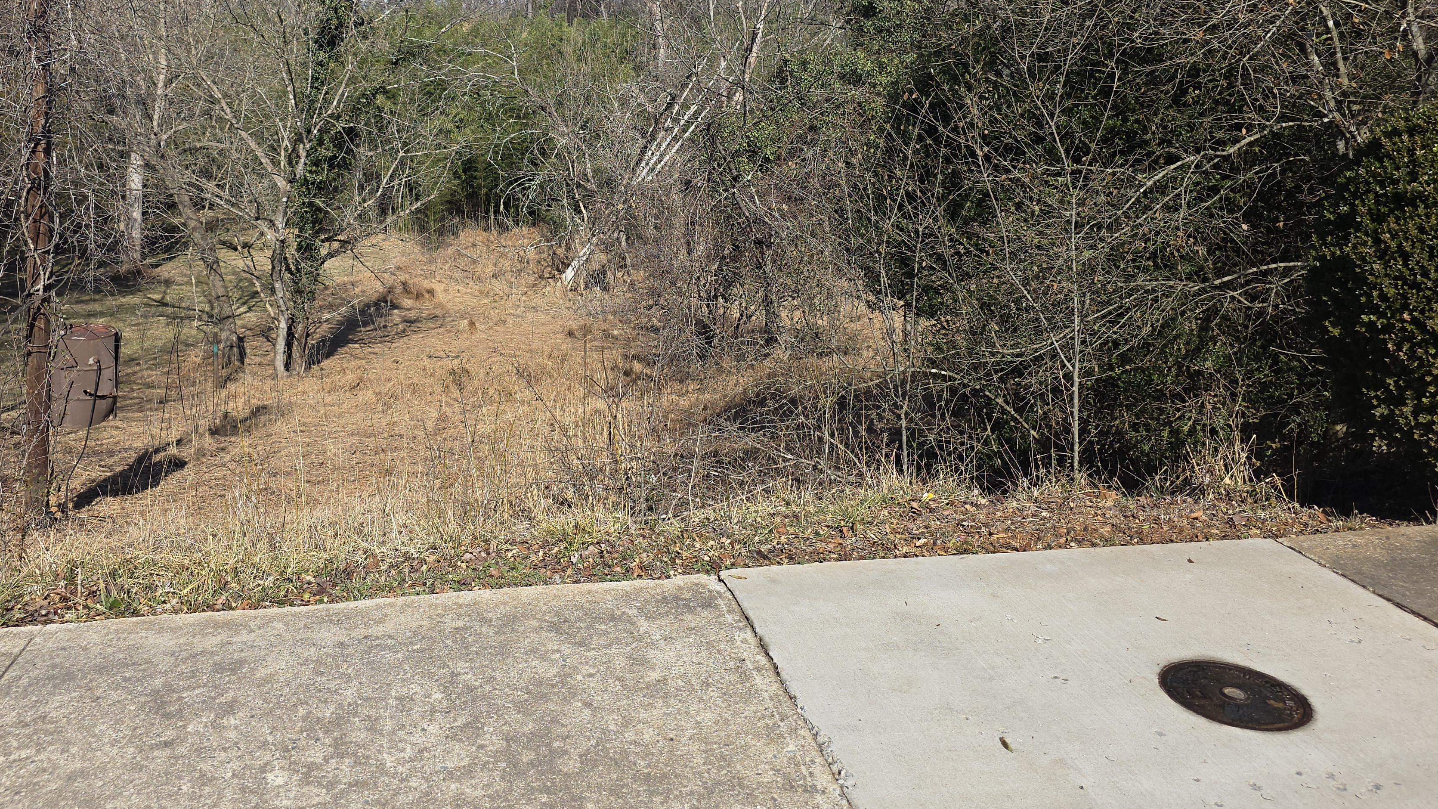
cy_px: 197
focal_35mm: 30
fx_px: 1144
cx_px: 641
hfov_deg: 64.1
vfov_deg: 37.9
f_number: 1.7
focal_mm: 6.3
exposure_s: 1/887
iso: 12
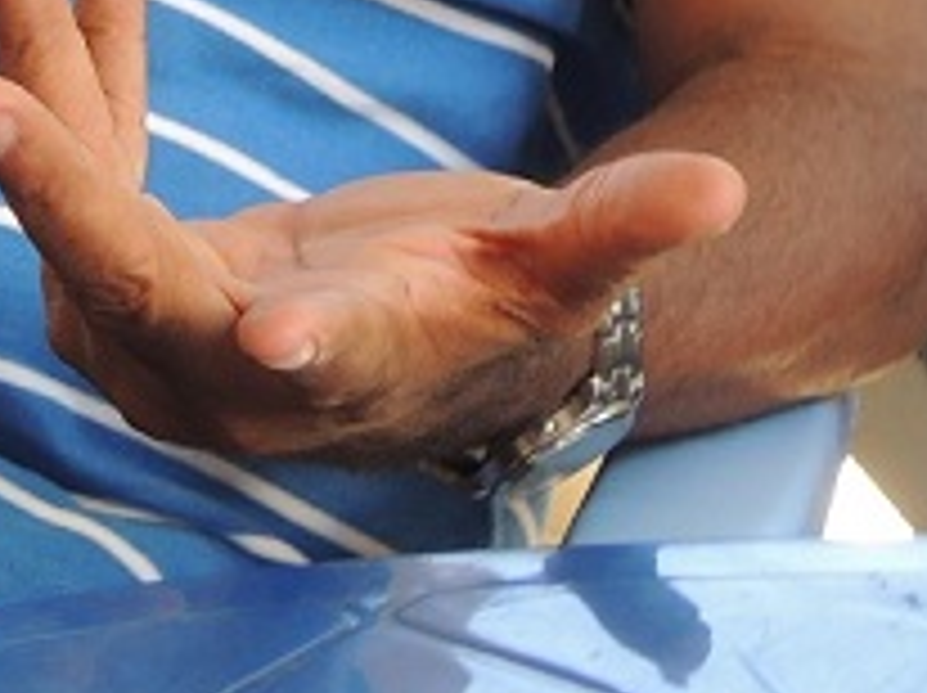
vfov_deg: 8.8
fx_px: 4387
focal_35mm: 164
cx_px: -252
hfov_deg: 11.8
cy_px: -333
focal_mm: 8.1
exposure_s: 1/50
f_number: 3.5
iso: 100
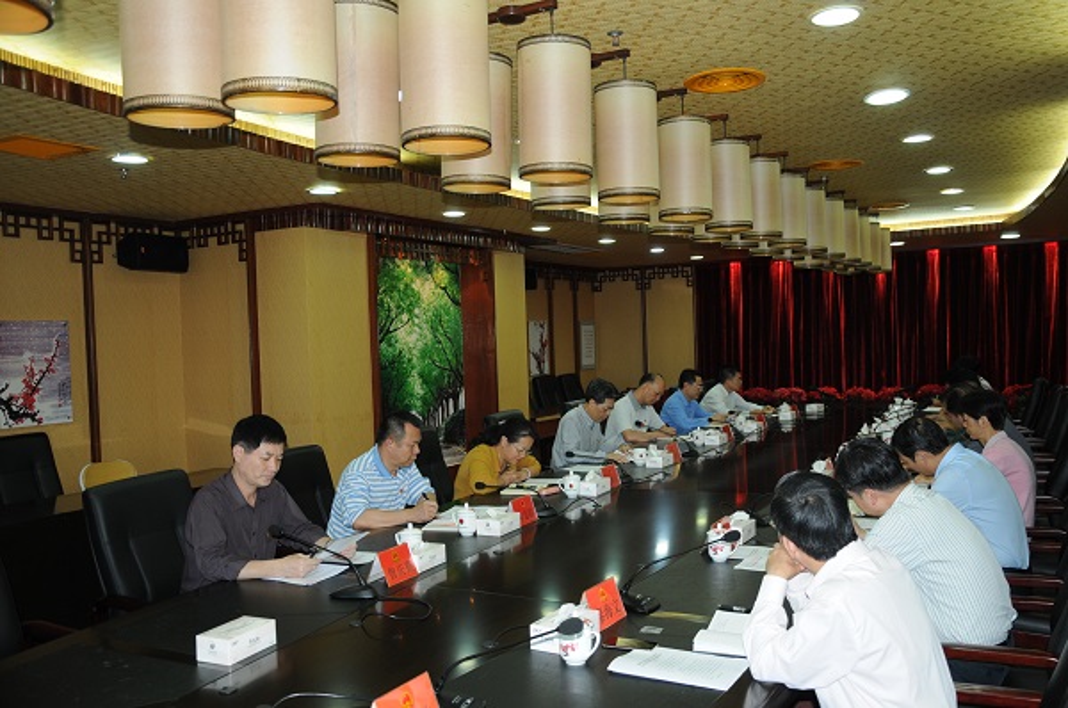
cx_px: 534
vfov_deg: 41.6
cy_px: 354
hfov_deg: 59.6
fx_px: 933
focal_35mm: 32
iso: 400
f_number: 3.8
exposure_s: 1/60
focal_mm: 21
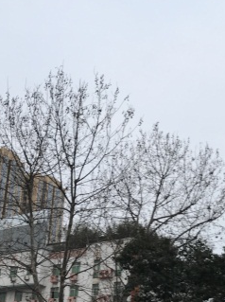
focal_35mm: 66
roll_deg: -6.2
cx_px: 57
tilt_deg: +18.9
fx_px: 574
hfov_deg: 22.0
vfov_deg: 29.0
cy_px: 222
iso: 25
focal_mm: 3.99
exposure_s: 1/50
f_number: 1.8
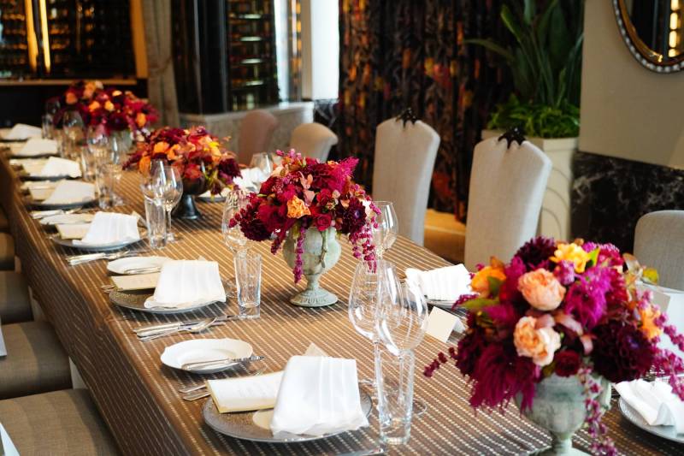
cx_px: 342
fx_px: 931
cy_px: 228
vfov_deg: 27.5
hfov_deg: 40.4
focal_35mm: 49
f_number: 4
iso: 2500
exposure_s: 1/160
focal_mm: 49
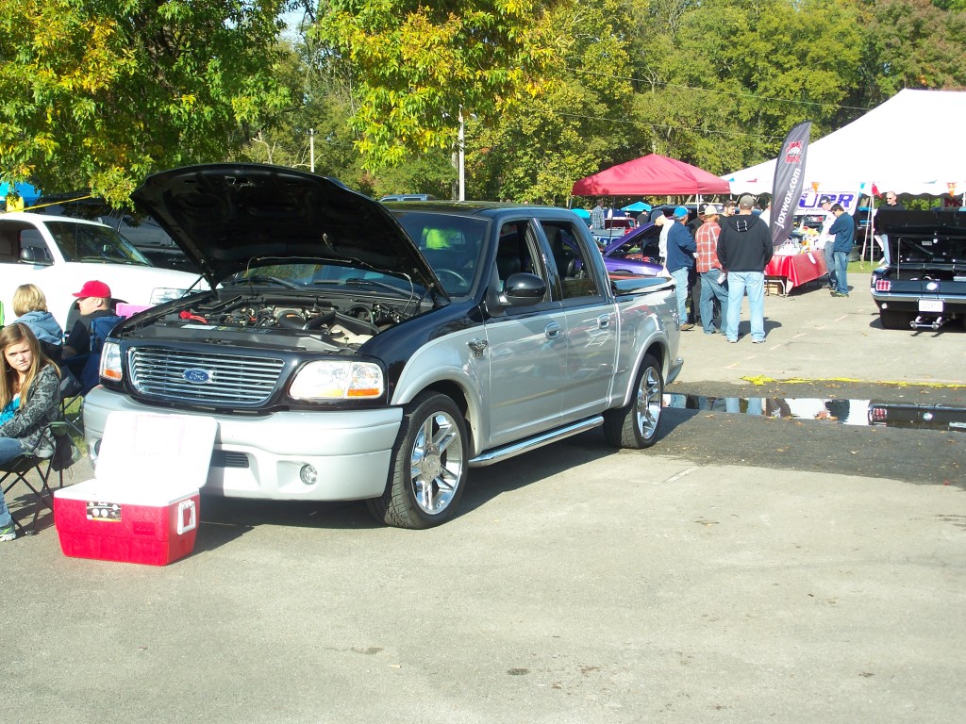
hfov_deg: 37.5
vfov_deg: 28.6
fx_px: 1423
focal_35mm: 51
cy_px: 362
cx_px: 483
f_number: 3.2
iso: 64
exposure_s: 1/400
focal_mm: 10.7
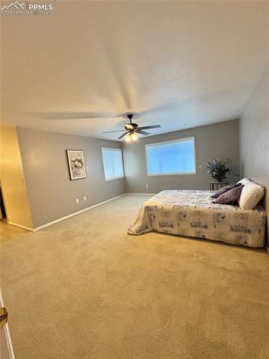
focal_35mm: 14
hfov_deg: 85.7
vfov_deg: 102.1
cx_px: 134
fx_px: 145
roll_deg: +5.5
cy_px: 180
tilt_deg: -5.0
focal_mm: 2.22
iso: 250
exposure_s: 1/120
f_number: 2.2
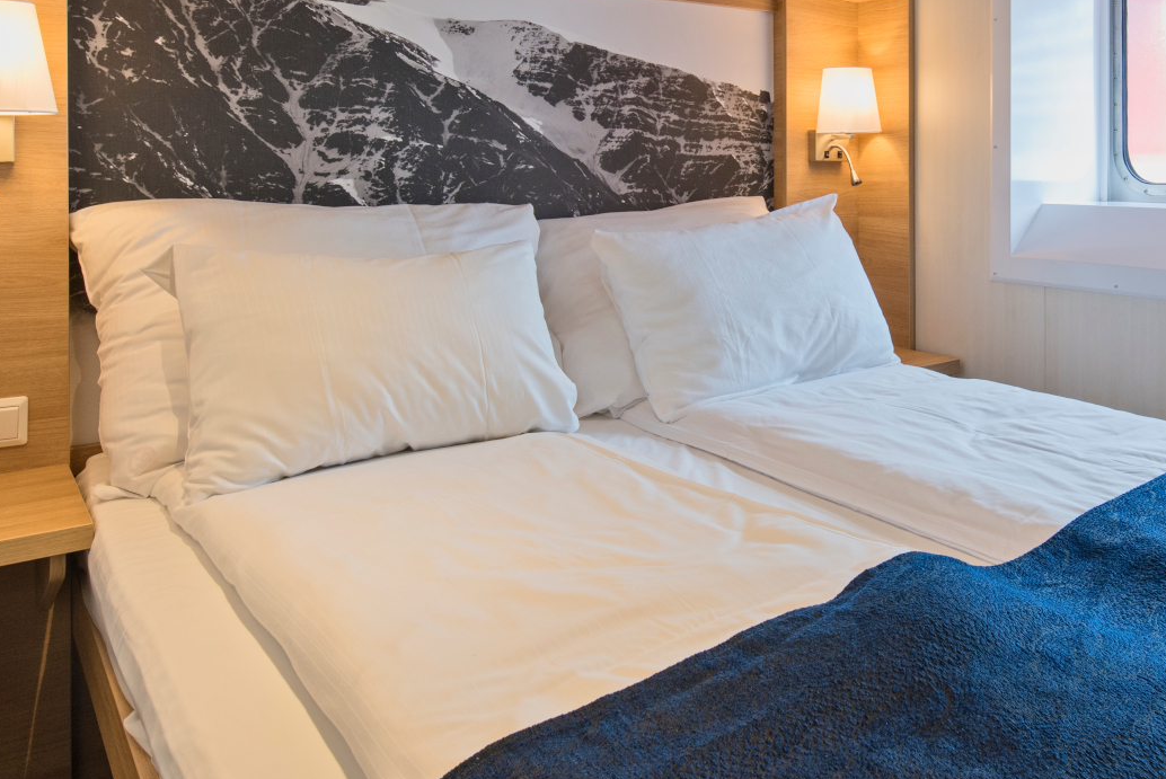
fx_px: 940
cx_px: 795
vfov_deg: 44.5
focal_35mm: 29
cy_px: 272
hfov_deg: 61.8
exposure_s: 1/15
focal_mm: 15
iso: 400
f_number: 6.3
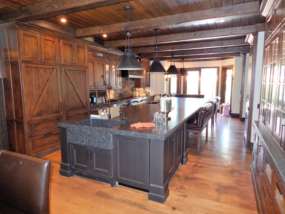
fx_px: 189
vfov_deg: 58.9
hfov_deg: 73.9
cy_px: 107
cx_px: 142
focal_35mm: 23
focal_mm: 4
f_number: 3
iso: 250
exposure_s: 1/30
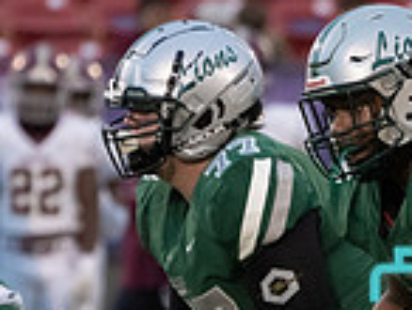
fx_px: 13519
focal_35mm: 1134
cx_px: 435
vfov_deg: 1.3
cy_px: 371
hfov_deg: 1.7
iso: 6400
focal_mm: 297
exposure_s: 1/1250
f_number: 5.6
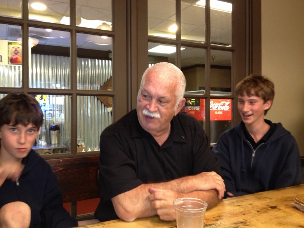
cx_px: 152
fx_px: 307
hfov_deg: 52.6
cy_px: 114
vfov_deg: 40.7
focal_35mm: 35
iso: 200
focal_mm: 4.28
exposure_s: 1/20
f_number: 2.4
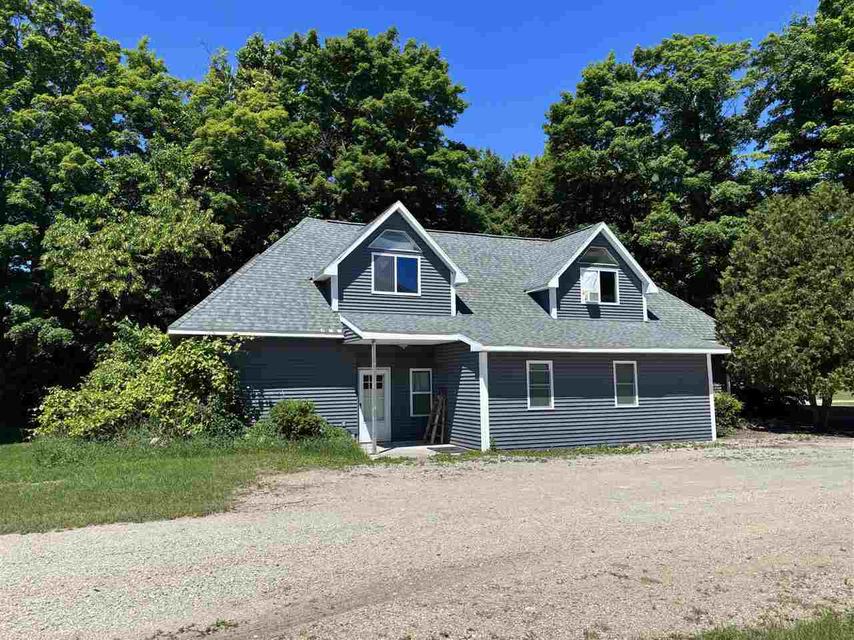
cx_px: 427
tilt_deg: +6.2
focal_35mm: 26
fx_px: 641
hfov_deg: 67.3
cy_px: 320
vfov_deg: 53.0
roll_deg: +0.1
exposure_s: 1/3311
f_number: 1.6
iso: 50
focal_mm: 5.96
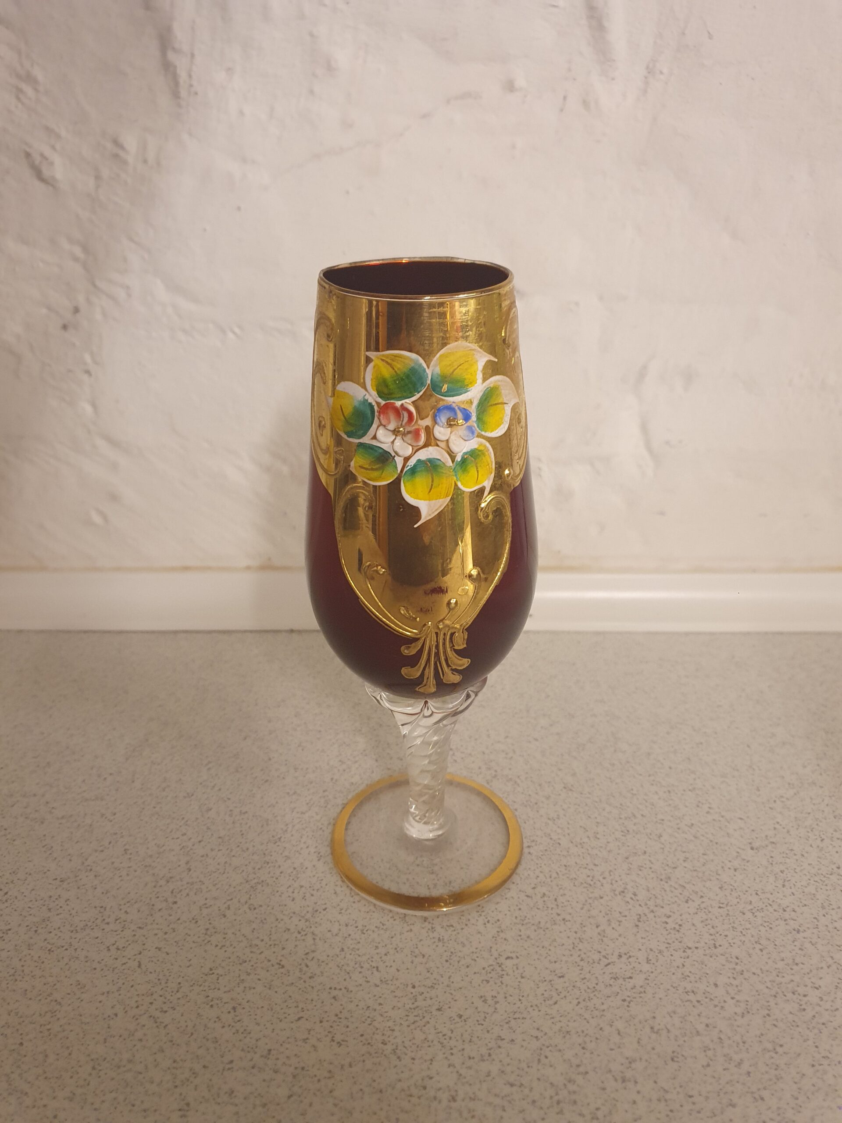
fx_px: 843
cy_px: 562
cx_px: 421
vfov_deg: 67.3
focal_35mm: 26
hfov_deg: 53.1
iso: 320
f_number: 1.5
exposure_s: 1/50
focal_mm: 4.32
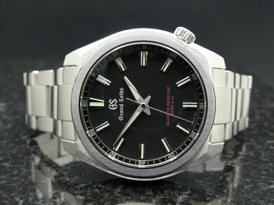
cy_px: 102
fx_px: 404
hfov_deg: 37.5
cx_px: 138
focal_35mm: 51
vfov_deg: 28.6
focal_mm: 9
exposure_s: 1/80
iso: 250
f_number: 4.1
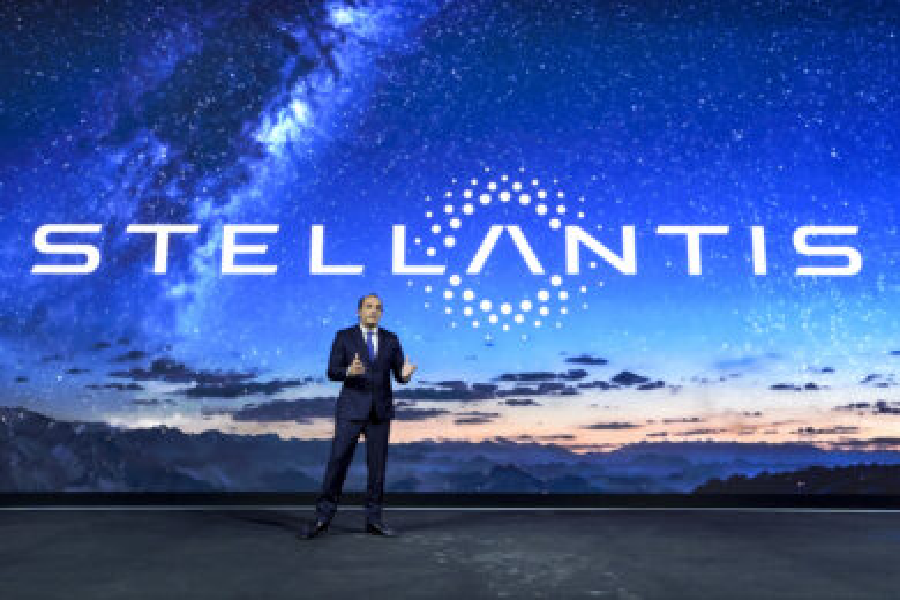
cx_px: 450
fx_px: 725
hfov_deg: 63.7
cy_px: 300
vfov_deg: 45.0
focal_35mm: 29
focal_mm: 29
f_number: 2.8
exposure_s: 1/320
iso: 1250
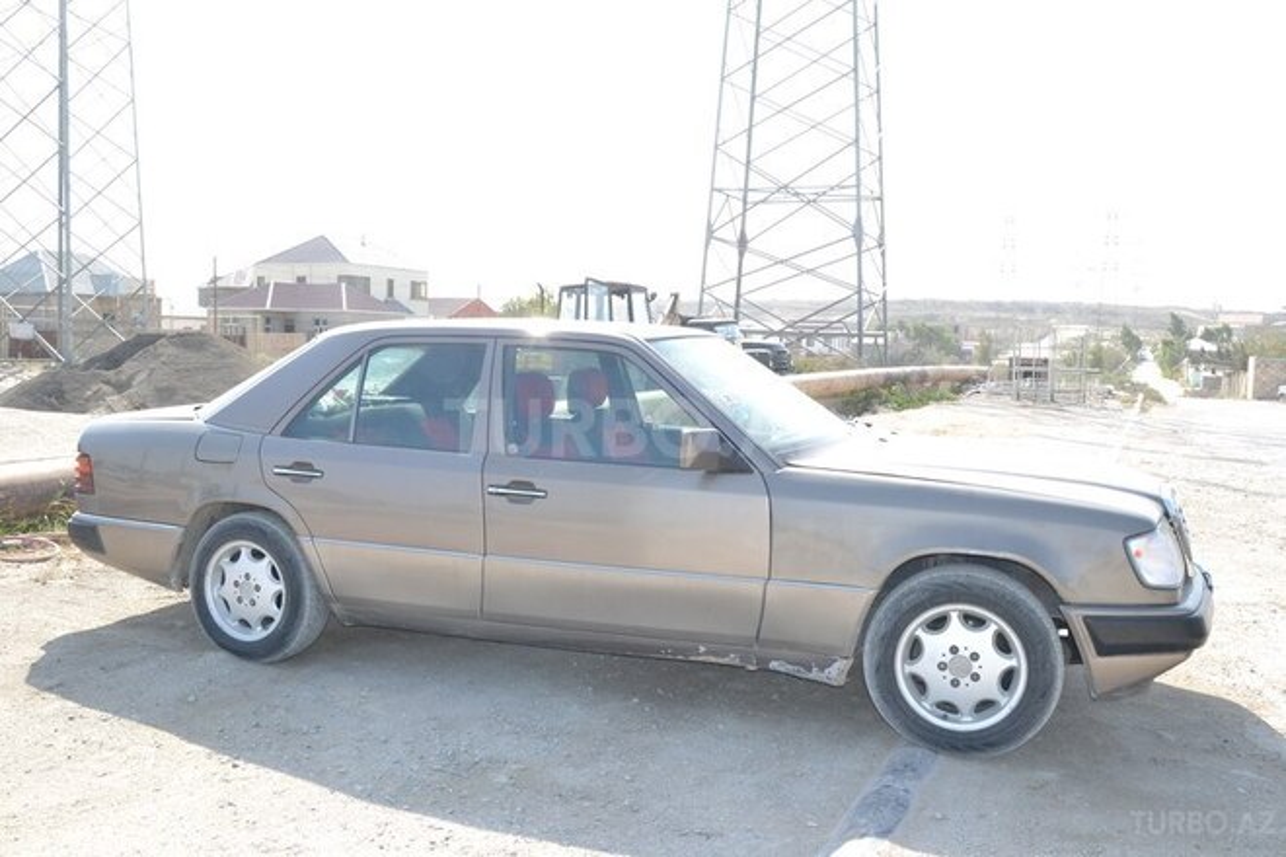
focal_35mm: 32
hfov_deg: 59.5
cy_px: 428
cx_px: 643
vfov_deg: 41.7
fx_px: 1125
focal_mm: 21
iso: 800
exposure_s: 1/200
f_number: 14
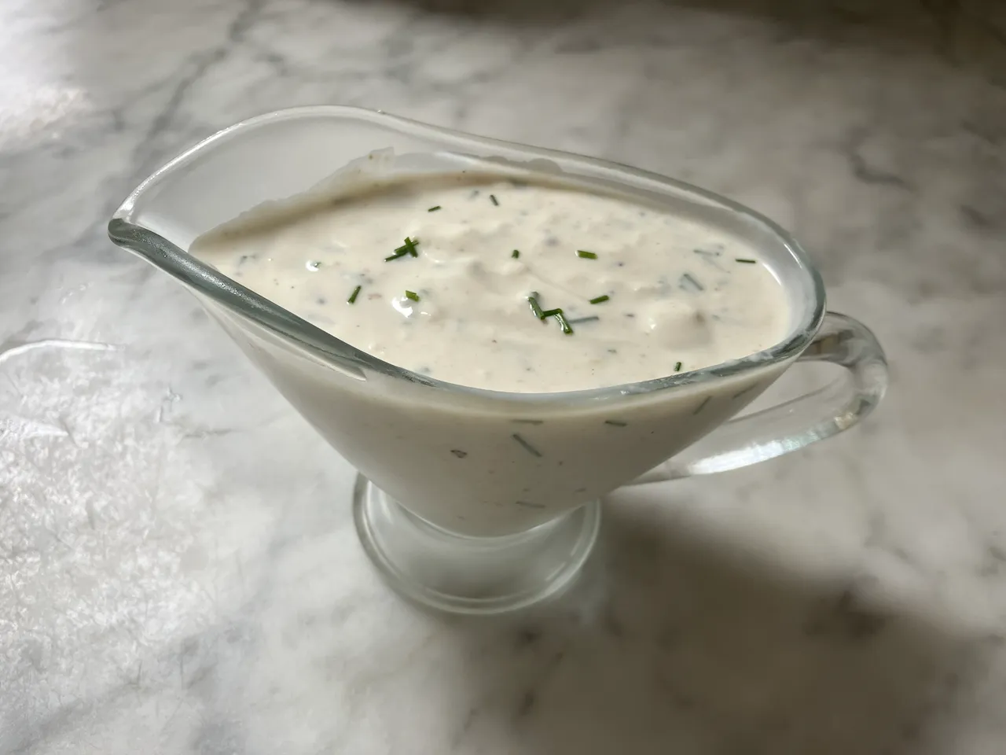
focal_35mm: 28
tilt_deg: -47.9
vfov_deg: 49.7
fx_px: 814
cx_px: 503
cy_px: 378
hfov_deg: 63.4
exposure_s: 1/121
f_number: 1.8
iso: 32
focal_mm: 3.99
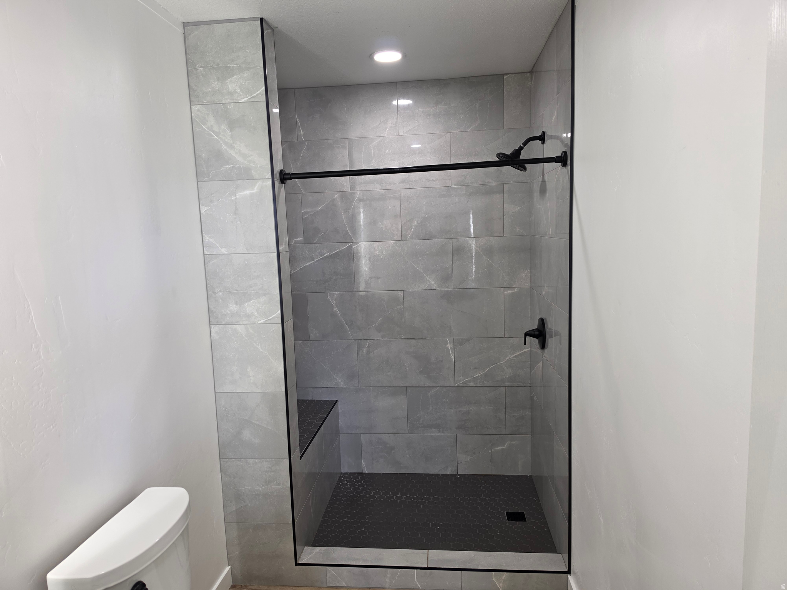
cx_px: 394
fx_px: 523
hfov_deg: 73.9
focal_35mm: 23
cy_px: 295
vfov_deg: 58.9
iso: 80
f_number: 1.4
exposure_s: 1/120
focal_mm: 6.5
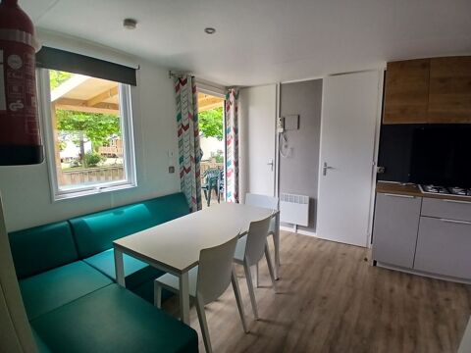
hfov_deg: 91.0
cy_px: 176
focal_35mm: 17
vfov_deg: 74.7
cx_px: 236
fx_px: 231
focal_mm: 1.4
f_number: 2.2
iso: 80
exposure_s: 1/100
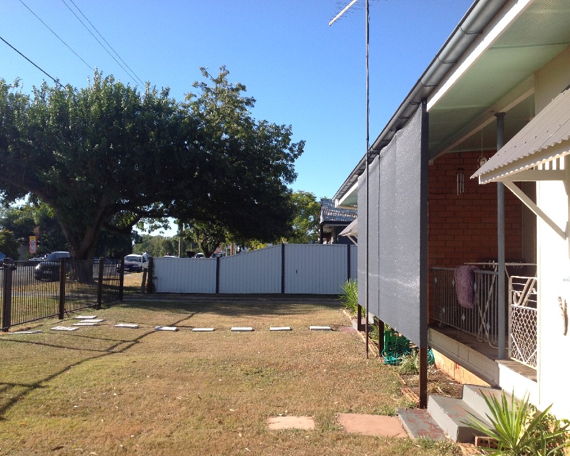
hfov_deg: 49.1
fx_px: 624
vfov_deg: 40.1
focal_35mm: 37
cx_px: 282
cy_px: 229
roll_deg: +0.1
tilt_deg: +5.3
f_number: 2.4
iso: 50
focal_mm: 4.28
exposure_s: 1/1080
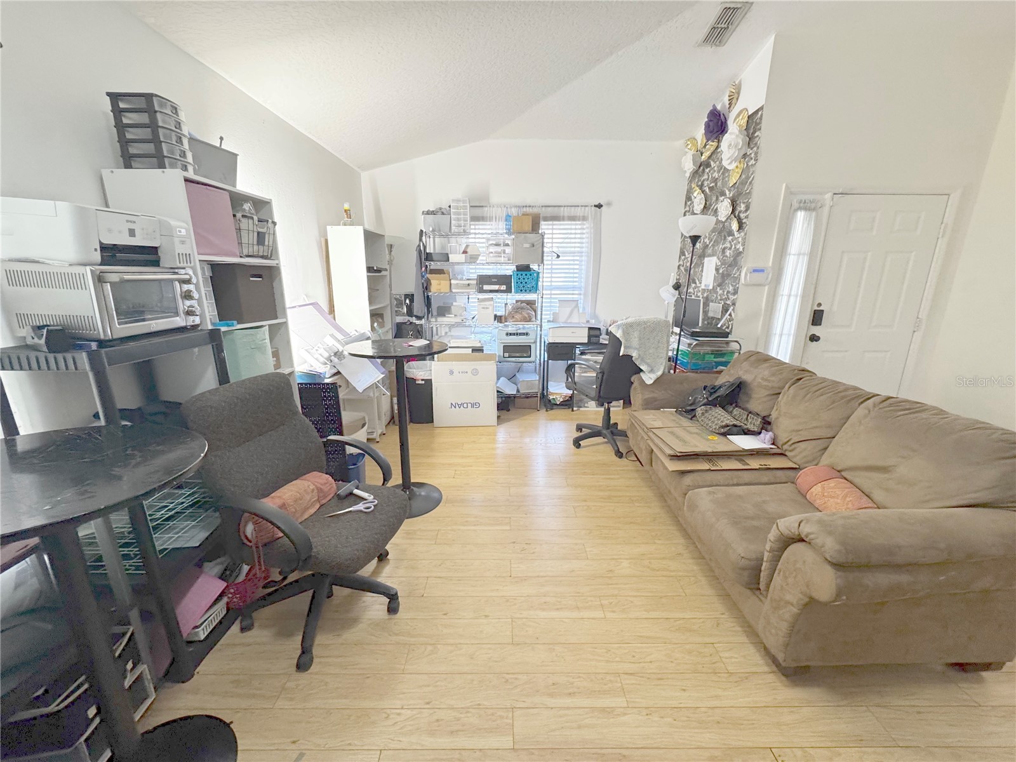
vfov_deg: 85.7
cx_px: 508
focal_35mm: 14
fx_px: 411
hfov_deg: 102.1
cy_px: 381
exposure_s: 1/120
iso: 250
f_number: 2.2
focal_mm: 2.22
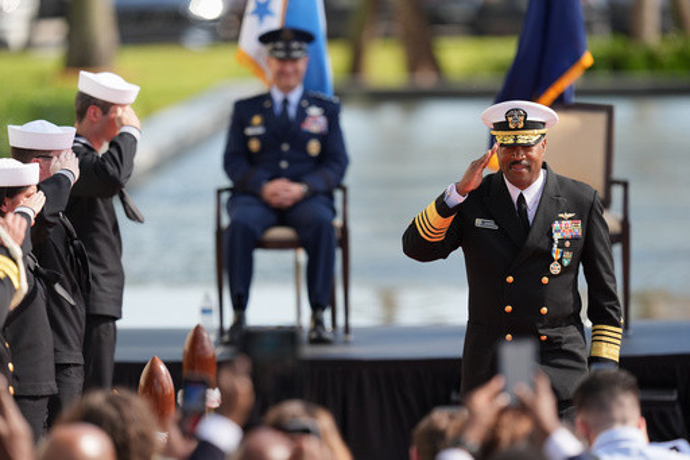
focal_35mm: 400
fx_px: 7664
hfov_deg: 5.2
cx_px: 345
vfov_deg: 3.4
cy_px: 230
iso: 400
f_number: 3.5
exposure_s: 1/2500
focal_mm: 400
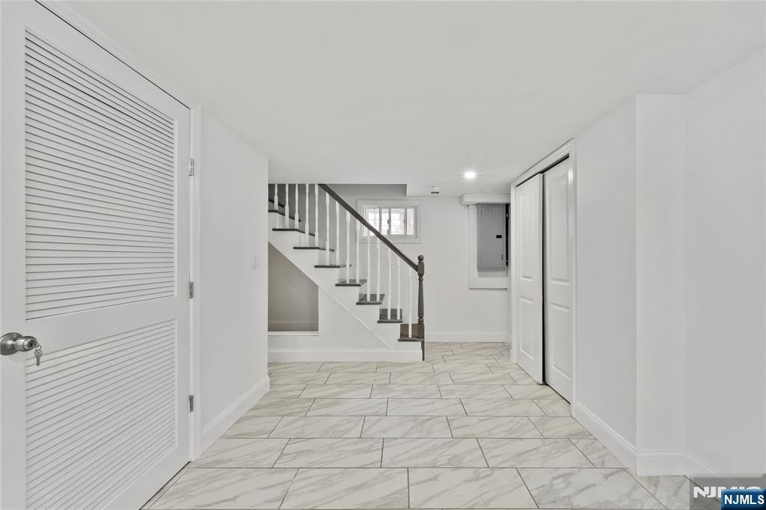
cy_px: 255
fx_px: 298
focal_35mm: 14
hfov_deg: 104.3
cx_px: 383
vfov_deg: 81.2
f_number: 13
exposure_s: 4
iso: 100
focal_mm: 14
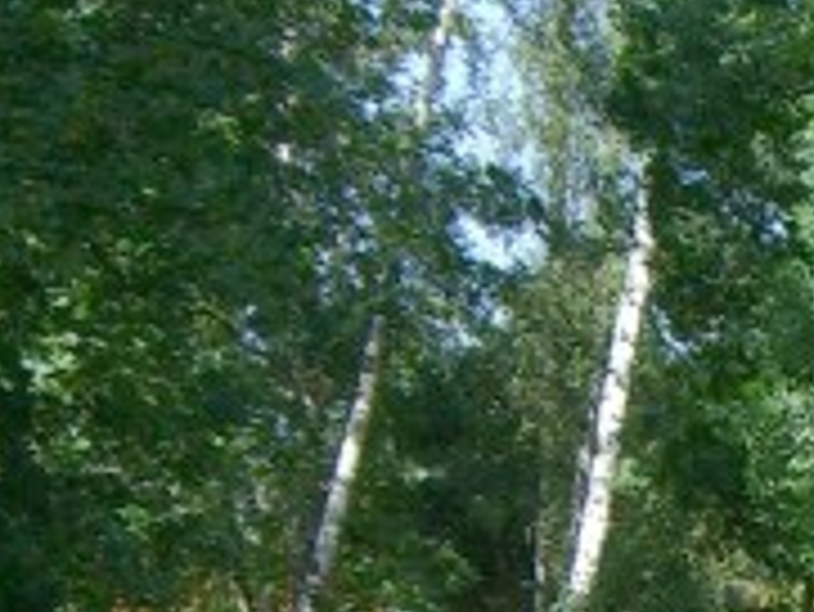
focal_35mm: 168
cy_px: 1035
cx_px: 1160
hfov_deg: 11.4
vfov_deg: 8.6
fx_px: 3953
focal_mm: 6.2
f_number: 4.3
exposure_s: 1/250
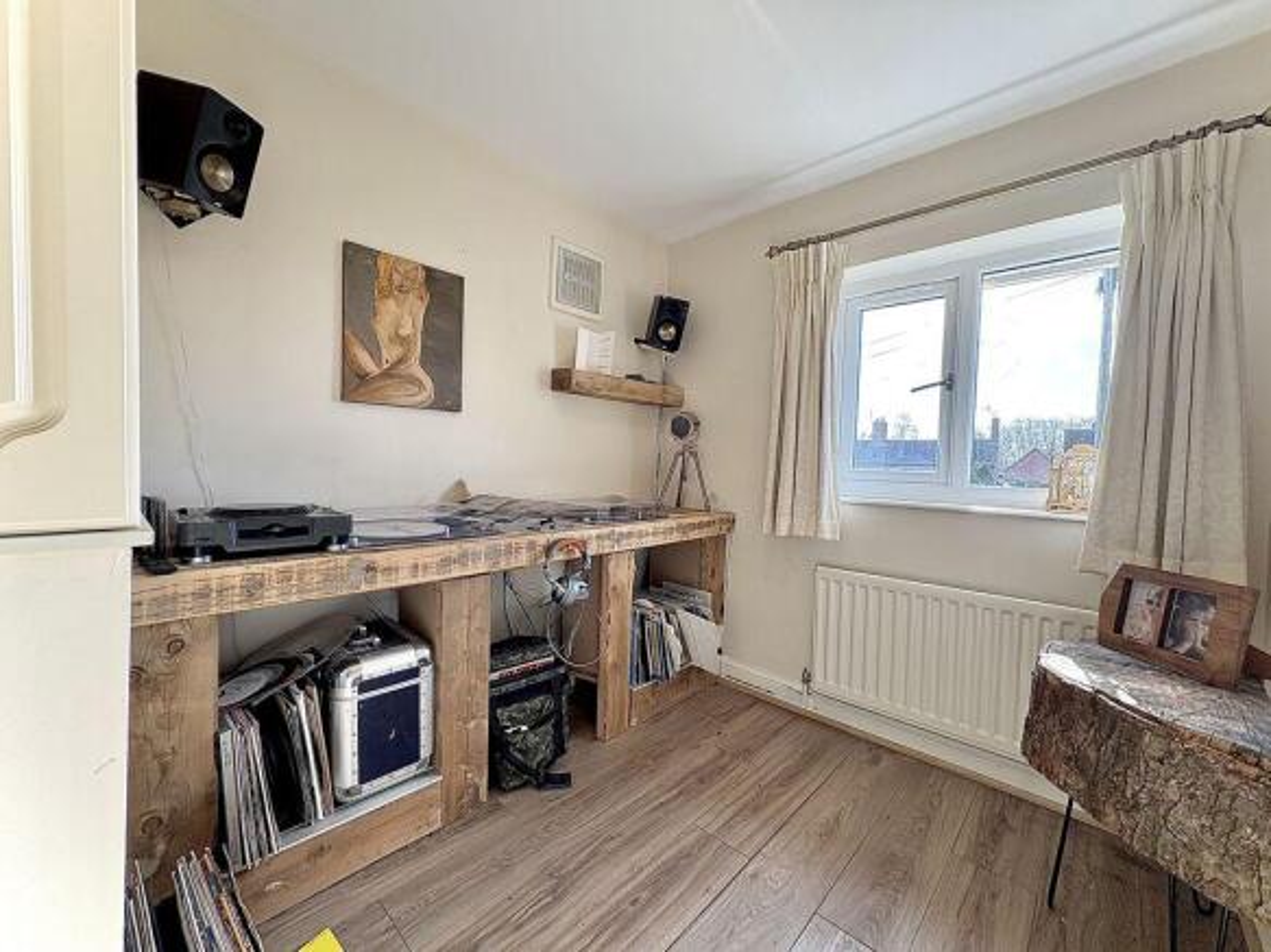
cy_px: 476
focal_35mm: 14
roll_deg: -2.5
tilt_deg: -1.8
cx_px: 636
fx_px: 514
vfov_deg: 85.7
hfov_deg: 102.1
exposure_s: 1/133
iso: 80
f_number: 2.2
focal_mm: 2.22
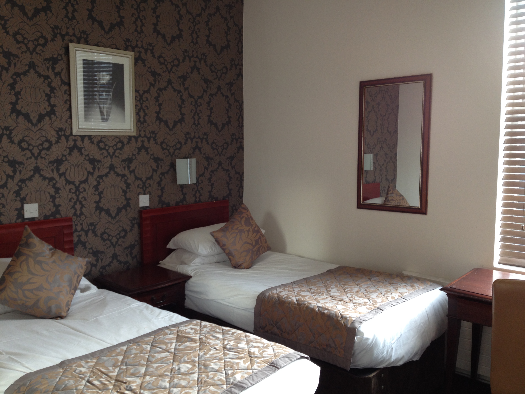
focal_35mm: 35
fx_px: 531
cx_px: 262
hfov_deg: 52.6
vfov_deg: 40.7
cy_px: 197
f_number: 2.4
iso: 64
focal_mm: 4.28
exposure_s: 1/30
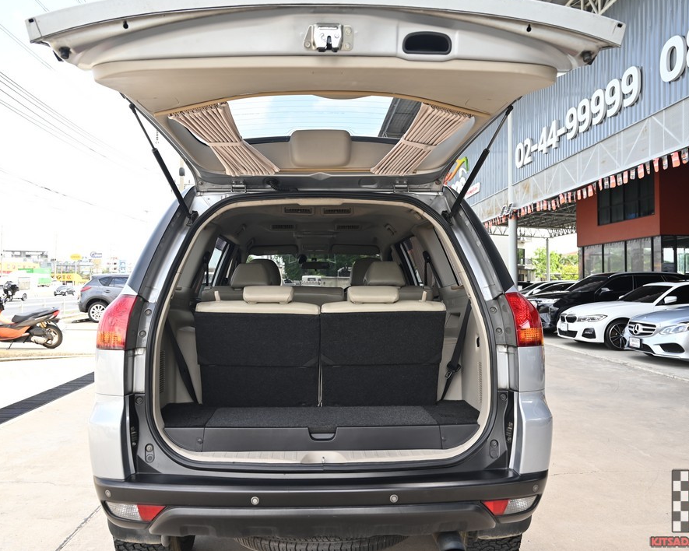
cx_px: 325
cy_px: 268
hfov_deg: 62.2
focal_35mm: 28
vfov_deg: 51.5
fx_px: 571
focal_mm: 24
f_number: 5.6
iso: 200
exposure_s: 1/180
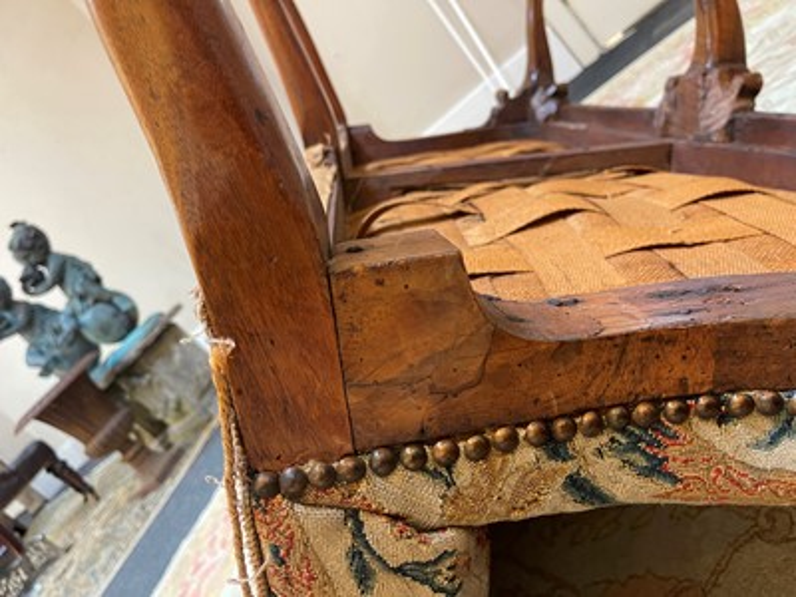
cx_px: 398
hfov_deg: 69.4
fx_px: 575
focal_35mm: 25
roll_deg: +44.7
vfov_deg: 54.9
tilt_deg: -14.7
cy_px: 298
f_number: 1.6
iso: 250
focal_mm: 5.1
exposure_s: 1/50
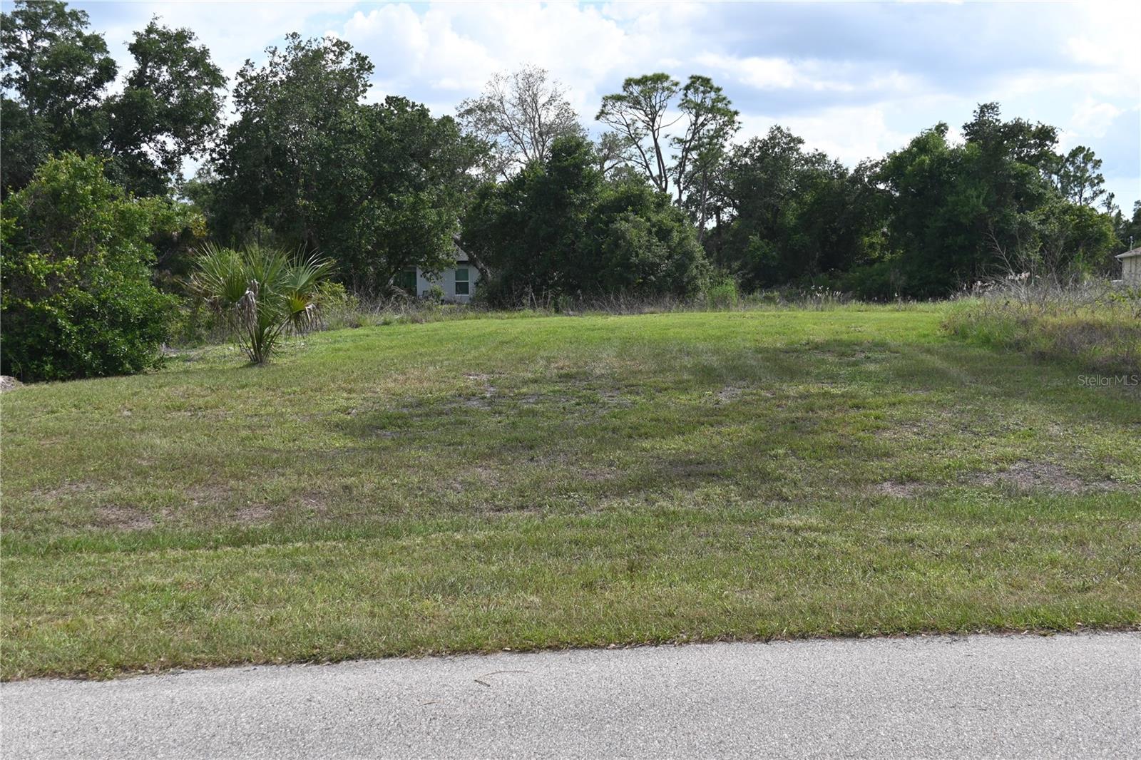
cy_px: 380
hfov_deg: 46.4
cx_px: 570
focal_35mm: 42
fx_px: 1331
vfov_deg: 31.9
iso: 100
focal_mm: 28
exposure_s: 1/320
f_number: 6.3
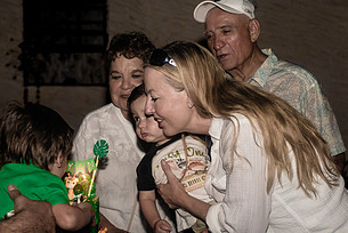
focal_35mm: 76
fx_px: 735
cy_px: 196
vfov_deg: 17.8
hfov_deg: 26.6
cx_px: 155
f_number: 3.2
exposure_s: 1/200
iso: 2000
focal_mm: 40
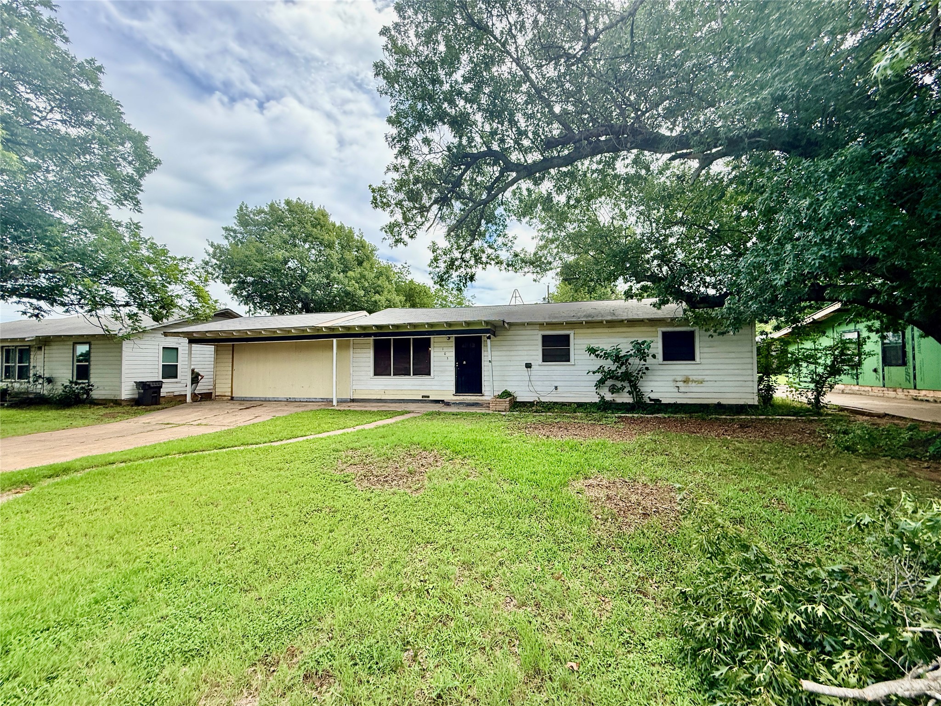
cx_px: 470
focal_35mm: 14
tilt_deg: +2.7
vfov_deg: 85.7
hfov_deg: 102.1
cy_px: 353
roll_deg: +0.2
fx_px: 381
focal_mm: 2.22
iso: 64
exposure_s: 1/888
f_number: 2.2
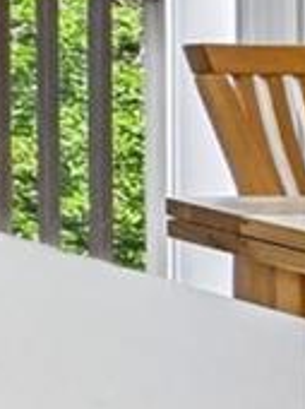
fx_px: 1496
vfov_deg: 14.3
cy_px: -248
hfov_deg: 4.9
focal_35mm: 127
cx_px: -1609
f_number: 10
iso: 125
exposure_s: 1/15
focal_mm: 14
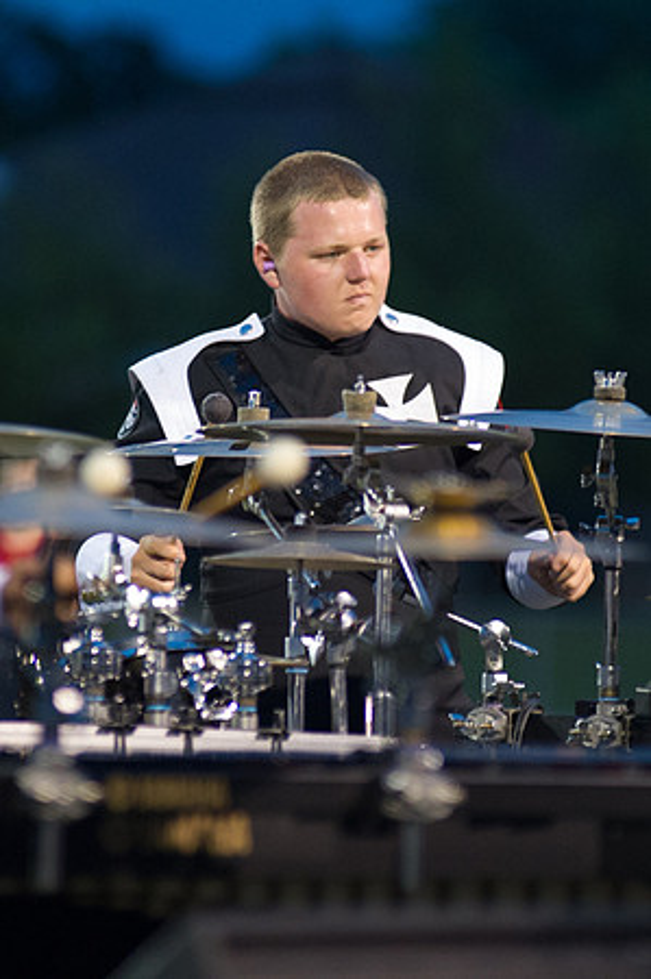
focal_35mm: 400
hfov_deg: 3.4
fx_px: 10884
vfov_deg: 5.2
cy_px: 327
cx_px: 346
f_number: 2.8
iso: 3600
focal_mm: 200
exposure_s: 1/160
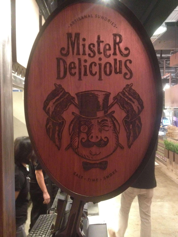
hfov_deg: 40.7
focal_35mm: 35
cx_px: 89
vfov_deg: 52.6
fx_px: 240
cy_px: 118
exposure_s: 1/15
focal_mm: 4.28
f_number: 2.4
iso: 500
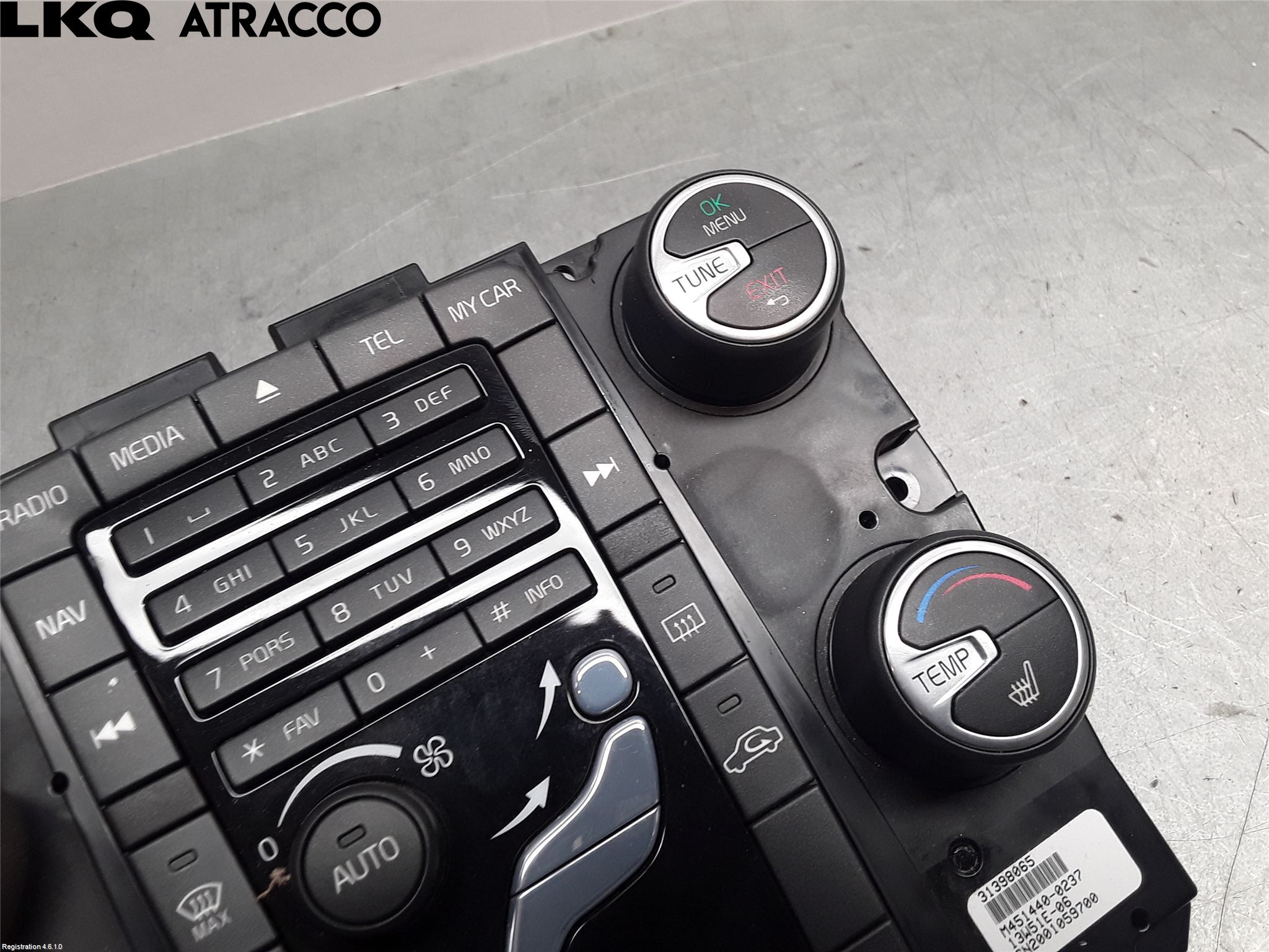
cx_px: 634
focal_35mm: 28
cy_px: 476
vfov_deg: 49.7
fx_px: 1026
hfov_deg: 63.4
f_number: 1.9
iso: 40
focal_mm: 2.91
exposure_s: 1/50
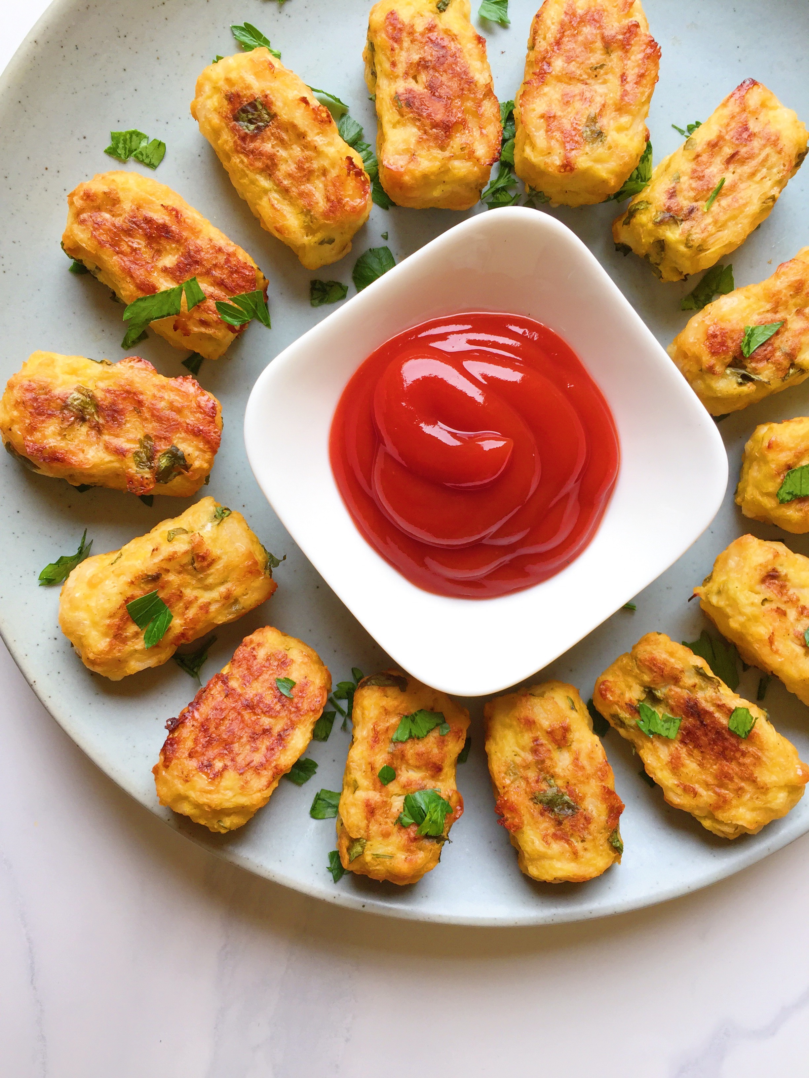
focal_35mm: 29
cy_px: 539
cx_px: 404
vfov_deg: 61.6
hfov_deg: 48.2
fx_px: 903
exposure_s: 1/60
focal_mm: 4.15
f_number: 2.2
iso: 32
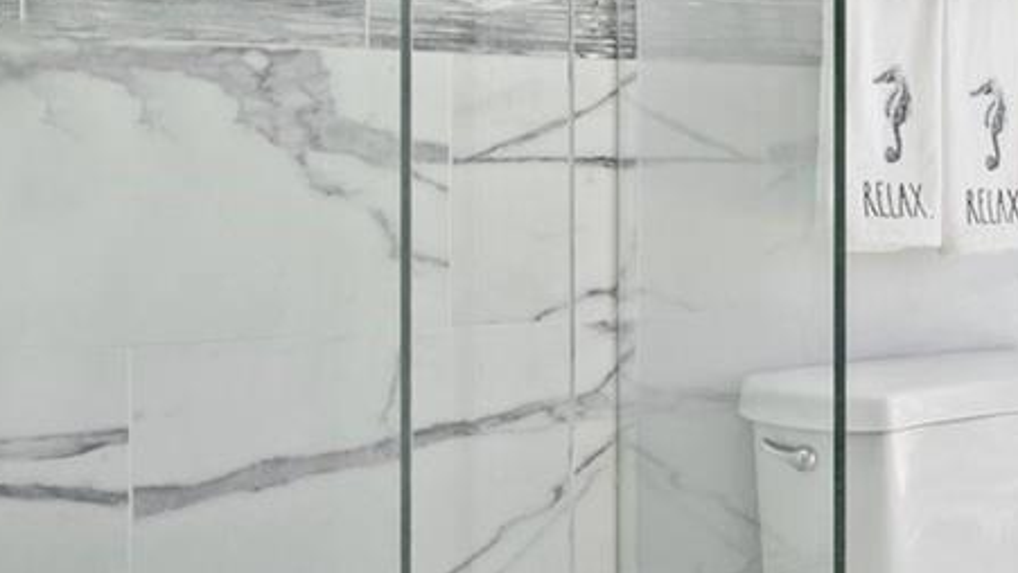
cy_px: 245
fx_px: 1404
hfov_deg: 37.4
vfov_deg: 23.1
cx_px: 905
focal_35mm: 52
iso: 200
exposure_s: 1/5
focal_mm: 14
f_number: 8
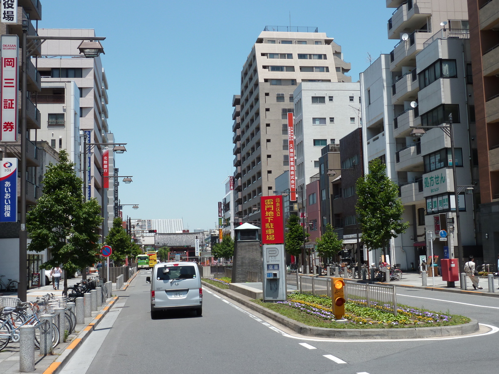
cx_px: 250
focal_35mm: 44
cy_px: 187
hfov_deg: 42.9
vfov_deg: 32.9
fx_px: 634
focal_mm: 7.3
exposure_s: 1/400
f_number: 4.5
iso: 80
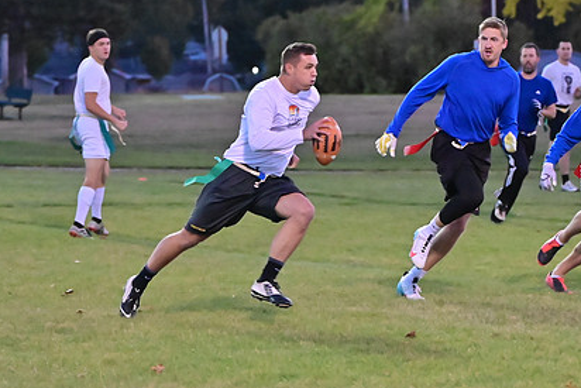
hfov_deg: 8.5
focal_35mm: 242
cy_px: 219
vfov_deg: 5.7
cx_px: 360
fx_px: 3907
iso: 6400
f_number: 4
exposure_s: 1/500
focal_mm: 115
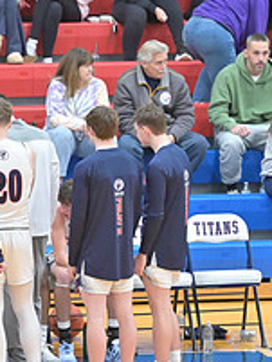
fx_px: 4500
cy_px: 222
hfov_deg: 3.5
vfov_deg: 4.6
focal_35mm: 430
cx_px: -49
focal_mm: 155
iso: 10000
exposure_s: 1/800
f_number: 4
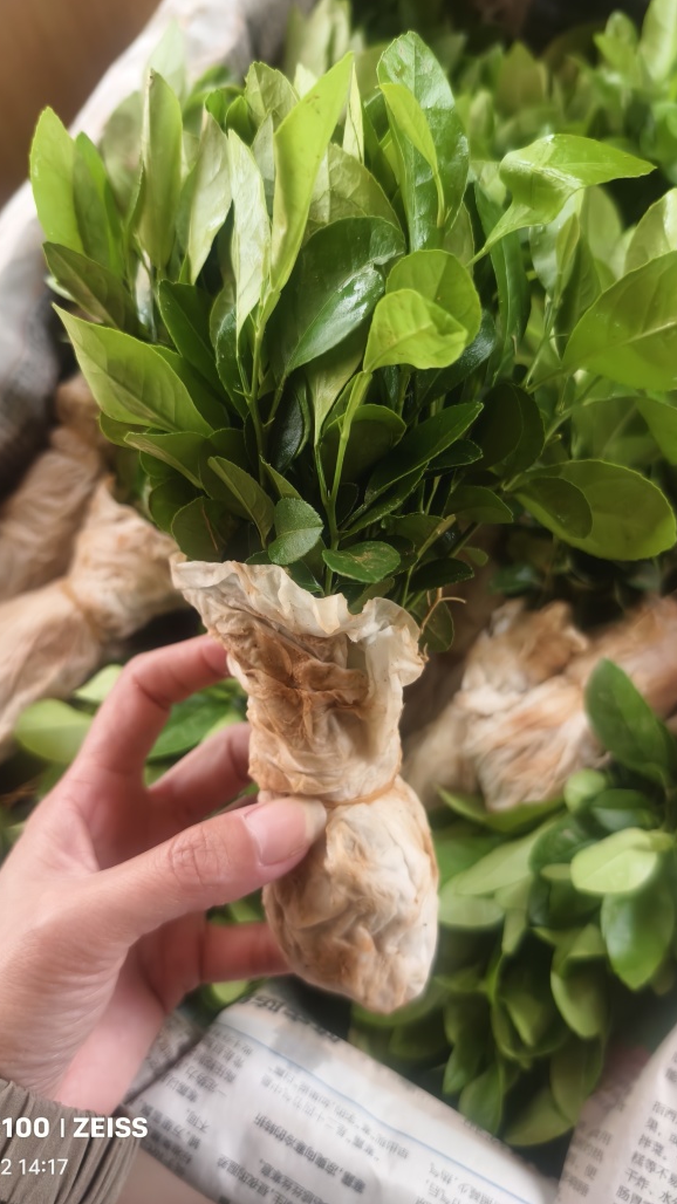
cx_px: 343
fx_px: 830
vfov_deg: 71.9
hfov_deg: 44.4
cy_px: 583
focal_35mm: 26
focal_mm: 5.6
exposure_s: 1/610
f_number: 1.57
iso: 558
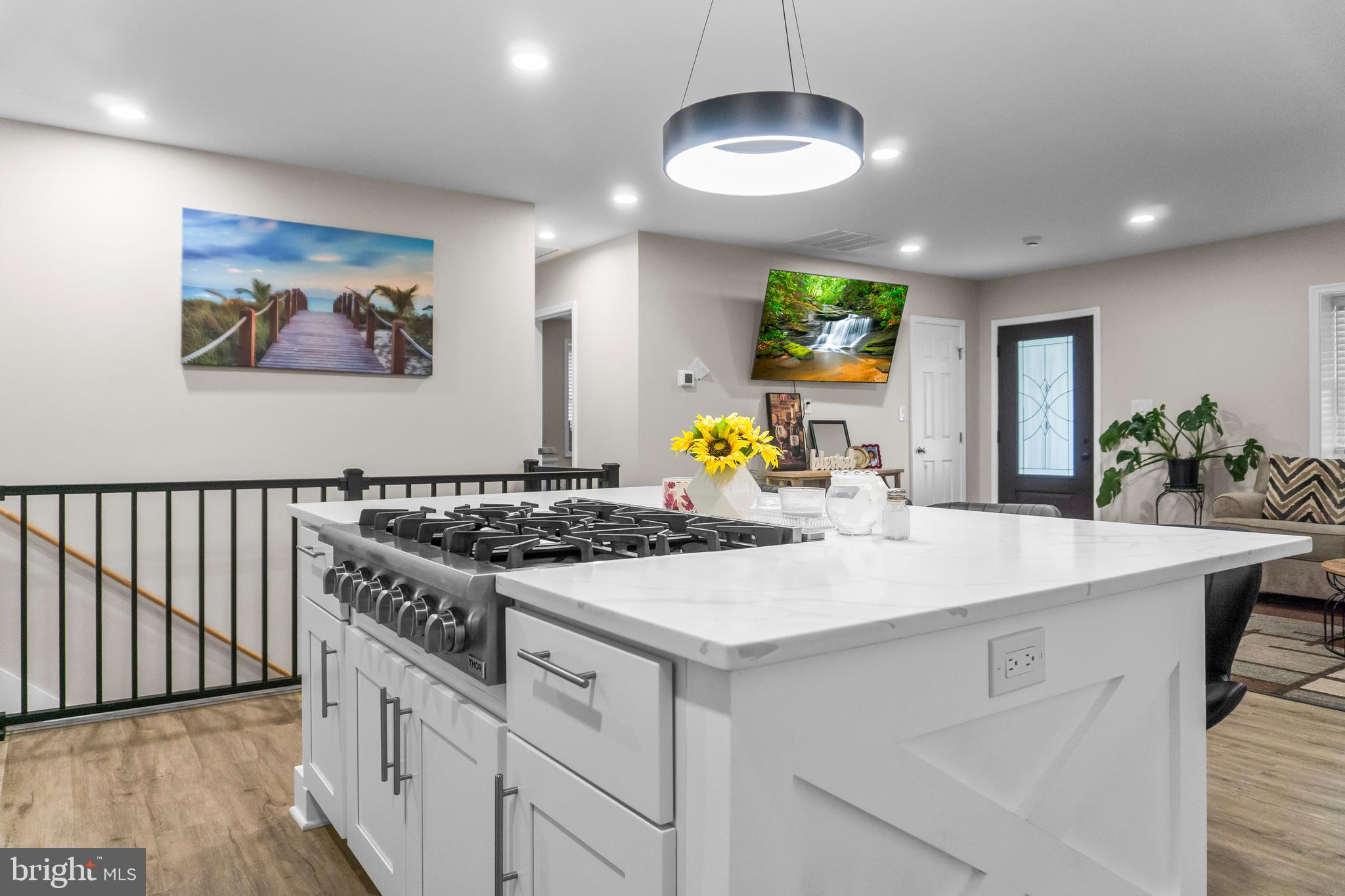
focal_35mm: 24
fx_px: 897
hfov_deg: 73.7
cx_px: 672
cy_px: 448
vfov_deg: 53.1
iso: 400
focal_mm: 16
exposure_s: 1/60
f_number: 4
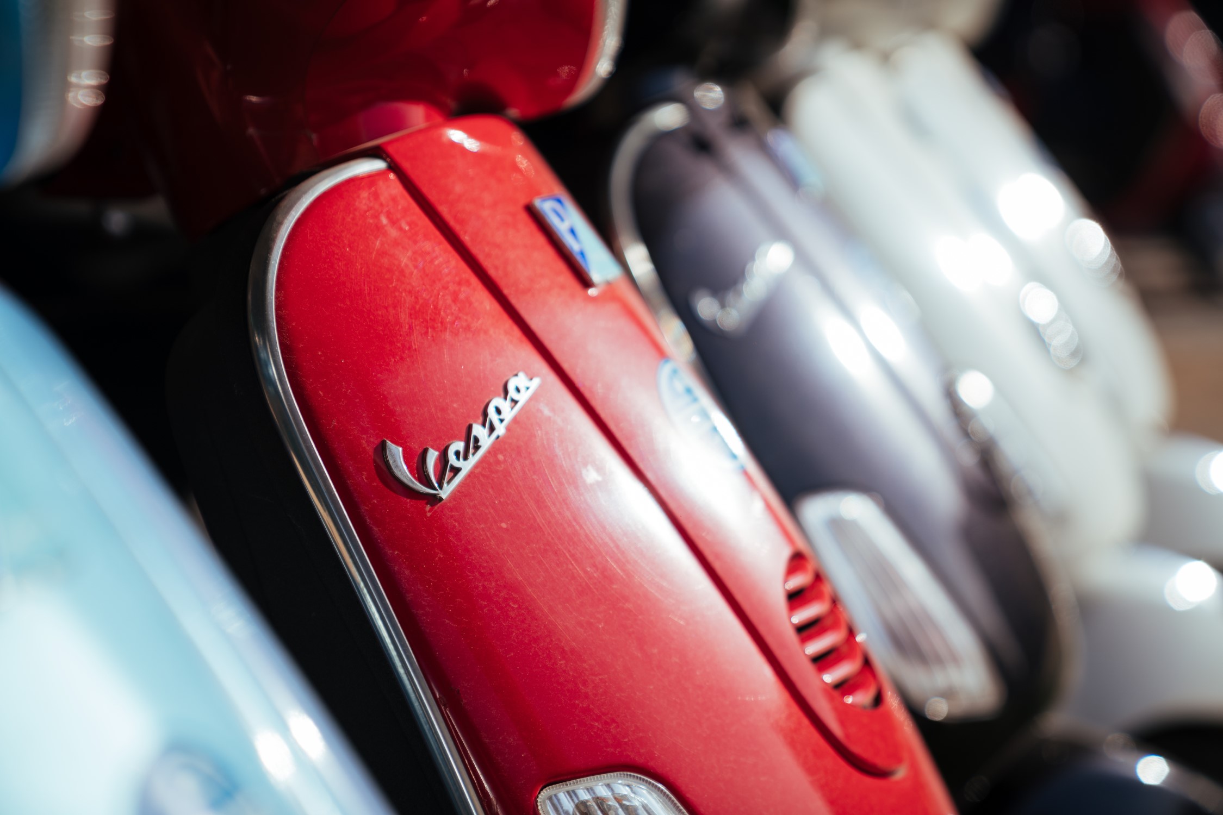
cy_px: 408
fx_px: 2378
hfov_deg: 28.8
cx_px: 612
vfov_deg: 19.5
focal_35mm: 70
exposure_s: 1/1600
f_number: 2.8
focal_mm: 70
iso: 100
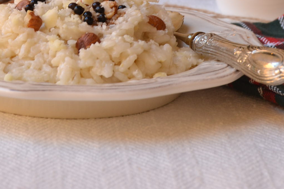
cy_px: -10
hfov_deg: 11.6
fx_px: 1396
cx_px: 88
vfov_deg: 7.7
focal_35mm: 177
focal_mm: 52
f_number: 9
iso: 400
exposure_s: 1/40
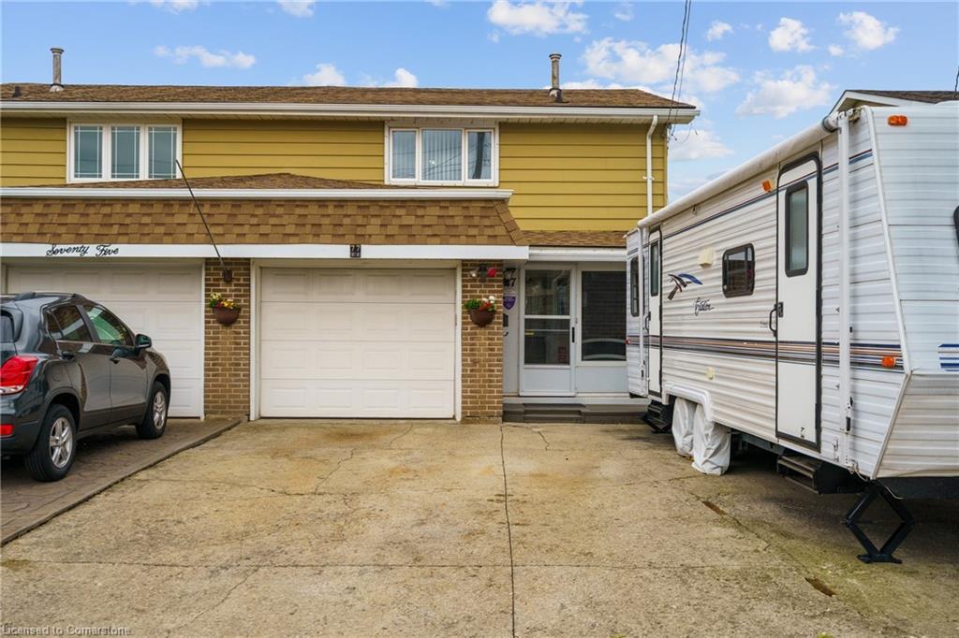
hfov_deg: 57.2
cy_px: 319
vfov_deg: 39.9
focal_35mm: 33
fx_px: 879
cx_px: 480
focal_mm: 33
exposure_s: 1/125
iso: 320
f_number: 9
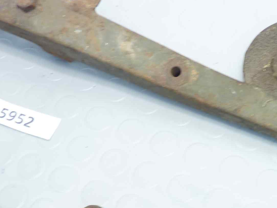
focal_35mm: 59
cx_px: 180
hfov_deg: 32.5
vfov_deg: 23.8
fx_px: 472
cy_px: 207
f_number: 3.3
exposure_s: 1/8
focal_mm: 4.1
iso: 80
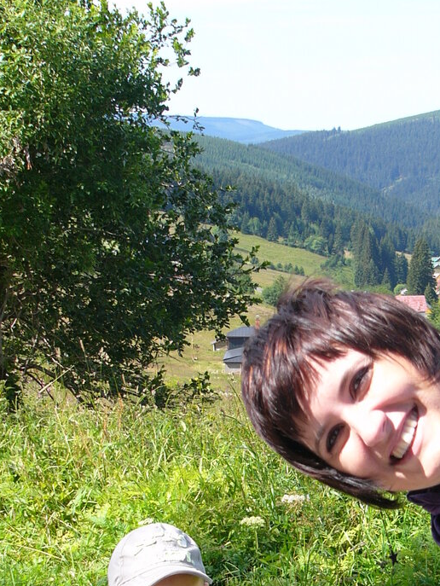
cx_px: 338
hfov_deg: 14.3
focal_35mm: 103
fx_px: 1744
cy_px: 473
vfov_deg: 18.9
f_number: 4
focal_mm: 9.8
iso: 50
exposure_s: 1/200
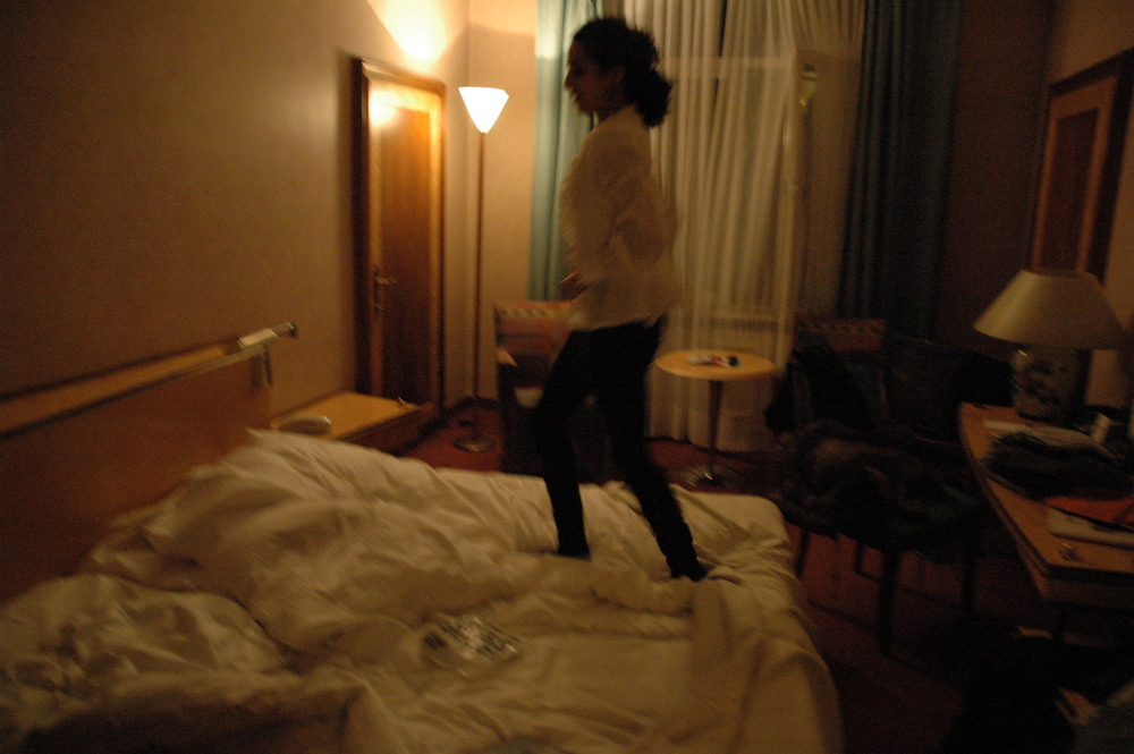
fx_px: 850
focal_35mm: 27
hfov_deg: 67.4
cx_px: 567
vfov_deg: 47.9
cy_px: 377
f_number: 3.5
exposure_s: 1/15
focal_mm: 18
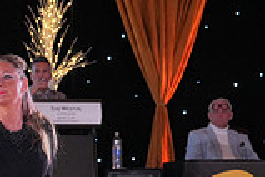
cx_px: -77
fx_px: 1825
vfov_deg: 5.5
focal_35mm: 248
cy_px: 231
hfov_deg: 8.2
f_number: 4.5
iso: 2000
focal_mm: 68
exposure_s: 1/400
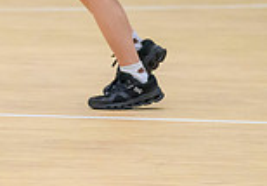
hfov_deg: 2.4
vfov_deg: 1.7
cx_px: -162
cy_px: -156
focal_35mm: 854
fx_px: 6417
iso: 6400
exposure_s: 1/800
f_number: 3.5
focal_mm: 200
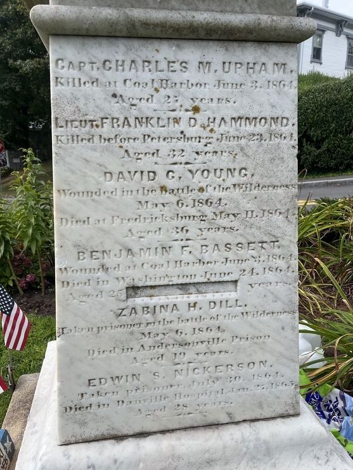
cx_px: 169
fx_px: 381
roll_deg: +1.2
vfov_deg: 63.4
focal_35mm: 28
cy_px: 252
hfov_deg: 49.7
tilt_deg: -15.8
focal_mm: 5.1
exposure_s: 1/2410
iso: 50
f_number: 1.6
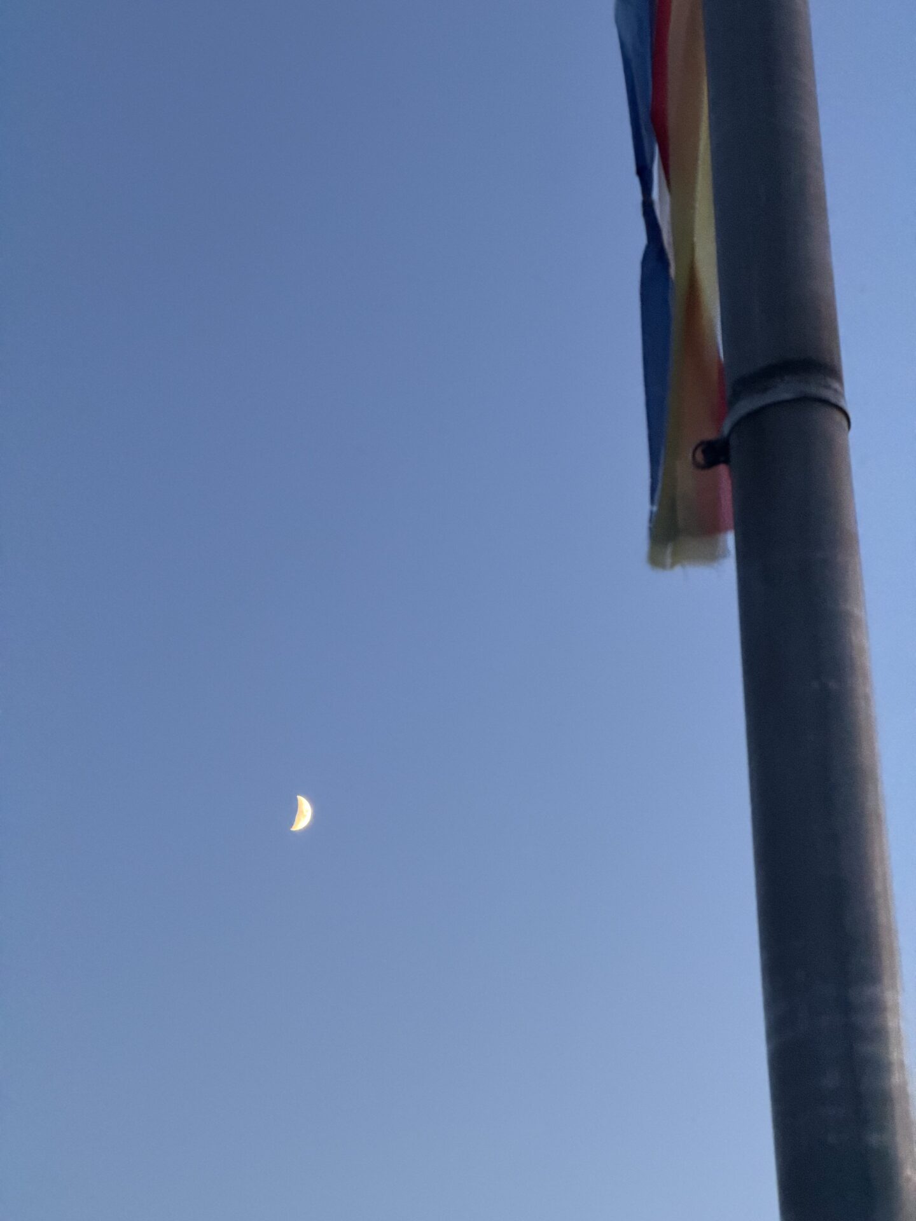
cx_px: 458
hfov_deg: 14.8
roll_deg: +1.6
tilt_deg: +27.0
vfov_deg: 19.6
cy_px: 610
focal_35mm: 100
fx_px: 3528
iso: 640
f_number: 2.8
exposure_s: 1/66
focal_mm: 16.89
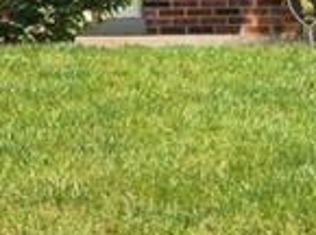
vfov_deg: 7.8
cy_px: -170
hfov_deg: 9.6
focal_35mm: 184
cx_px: -435
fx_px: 1676
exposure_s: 1/500
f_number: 11
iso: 800
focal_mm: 13
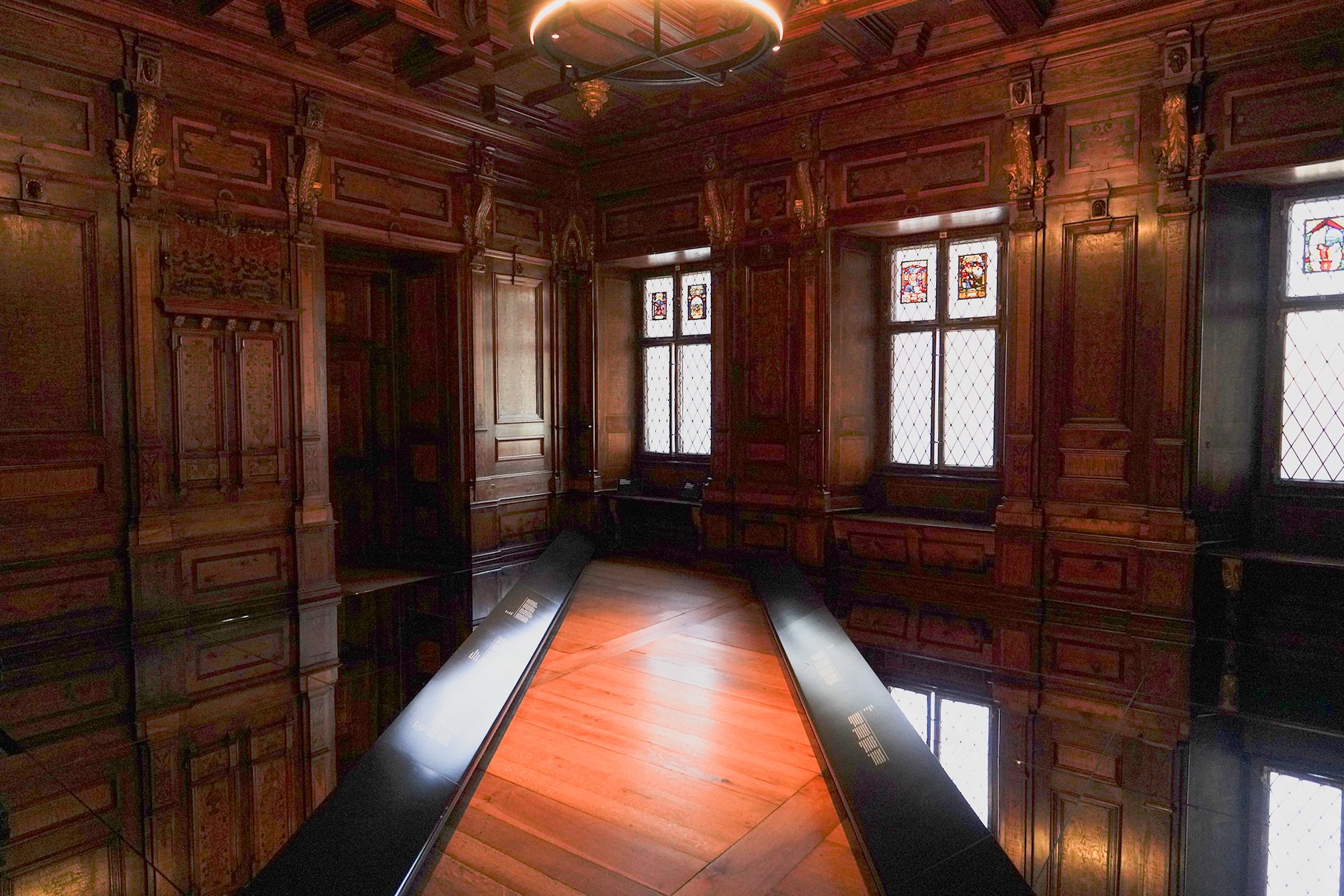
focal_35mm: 24
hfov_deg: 73.7
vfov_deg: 53.1
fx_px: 896
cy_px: 448
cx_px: 672
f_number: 2.8
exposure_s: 1/80
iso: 3200
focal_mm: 24
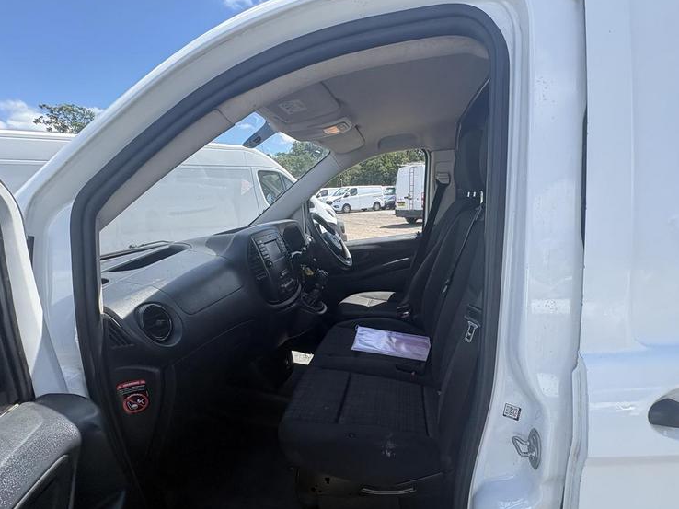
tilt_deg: -14.8
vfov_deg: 74.1
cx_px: 381
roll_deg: -0.6
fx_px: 333
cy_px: 299
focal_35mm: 17
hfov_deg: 90.6
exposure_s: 1/476
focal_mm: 2.22
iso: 64
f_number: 2.2
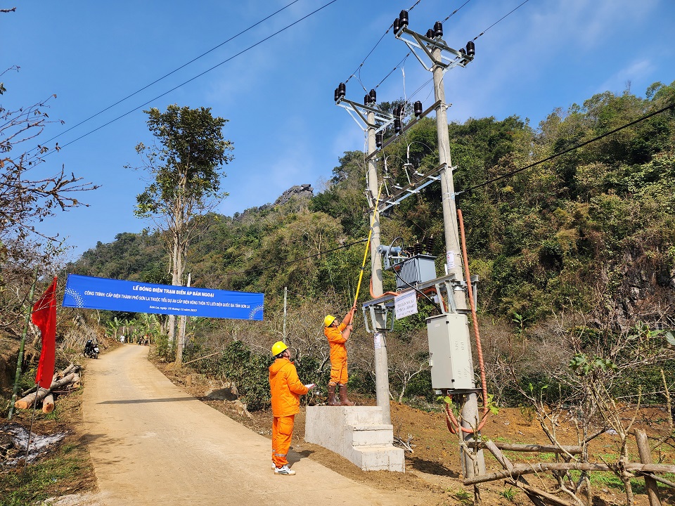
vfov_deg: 58.9
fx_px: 448
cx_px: 338
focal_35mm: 23
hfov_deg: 73.9
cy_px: 253
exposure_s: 1/1022
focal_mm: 6.4
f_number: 1.8
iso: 12
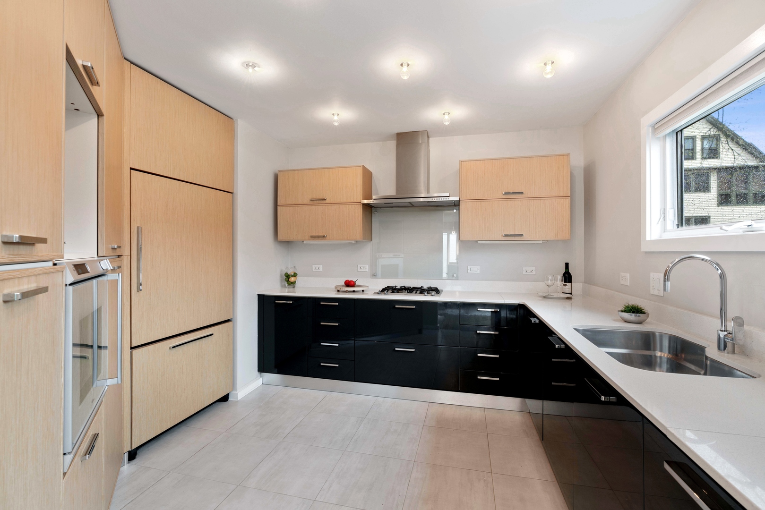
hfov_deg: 96.7
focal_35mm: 16
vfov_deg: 73.8
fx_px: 340
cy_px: 255
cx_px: 382
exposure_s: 1
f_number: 8
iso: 320
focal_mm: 16
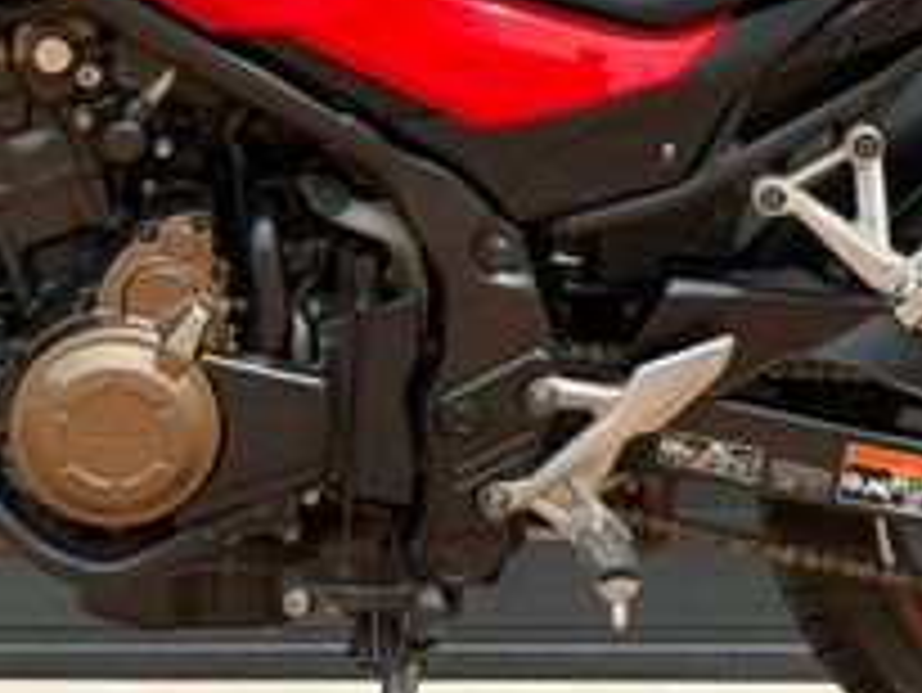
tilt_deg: -3.6
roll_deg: +0.2
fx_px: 3998
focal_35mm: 150
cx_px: 427
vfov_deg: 9.9
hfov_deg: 13.2
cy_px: 288
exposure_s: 1/1754
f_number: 1.78
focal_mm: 6.76
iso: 64
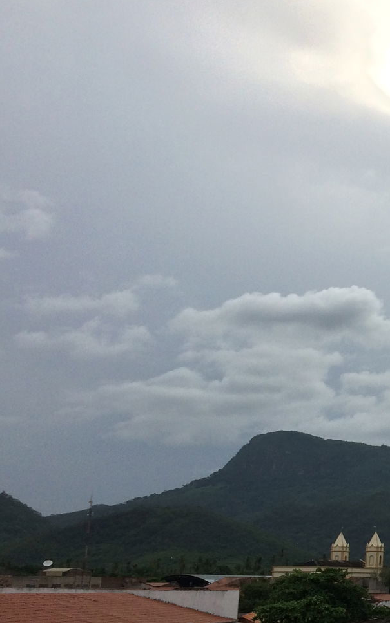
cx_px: 608
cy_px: 378
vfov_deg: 33.4
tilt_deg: +9.1
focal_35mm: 61
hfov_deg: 18.5
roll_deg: +0.4
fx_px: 1037
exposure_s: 1/2564
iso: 32
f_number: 2.2
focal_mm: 4.15
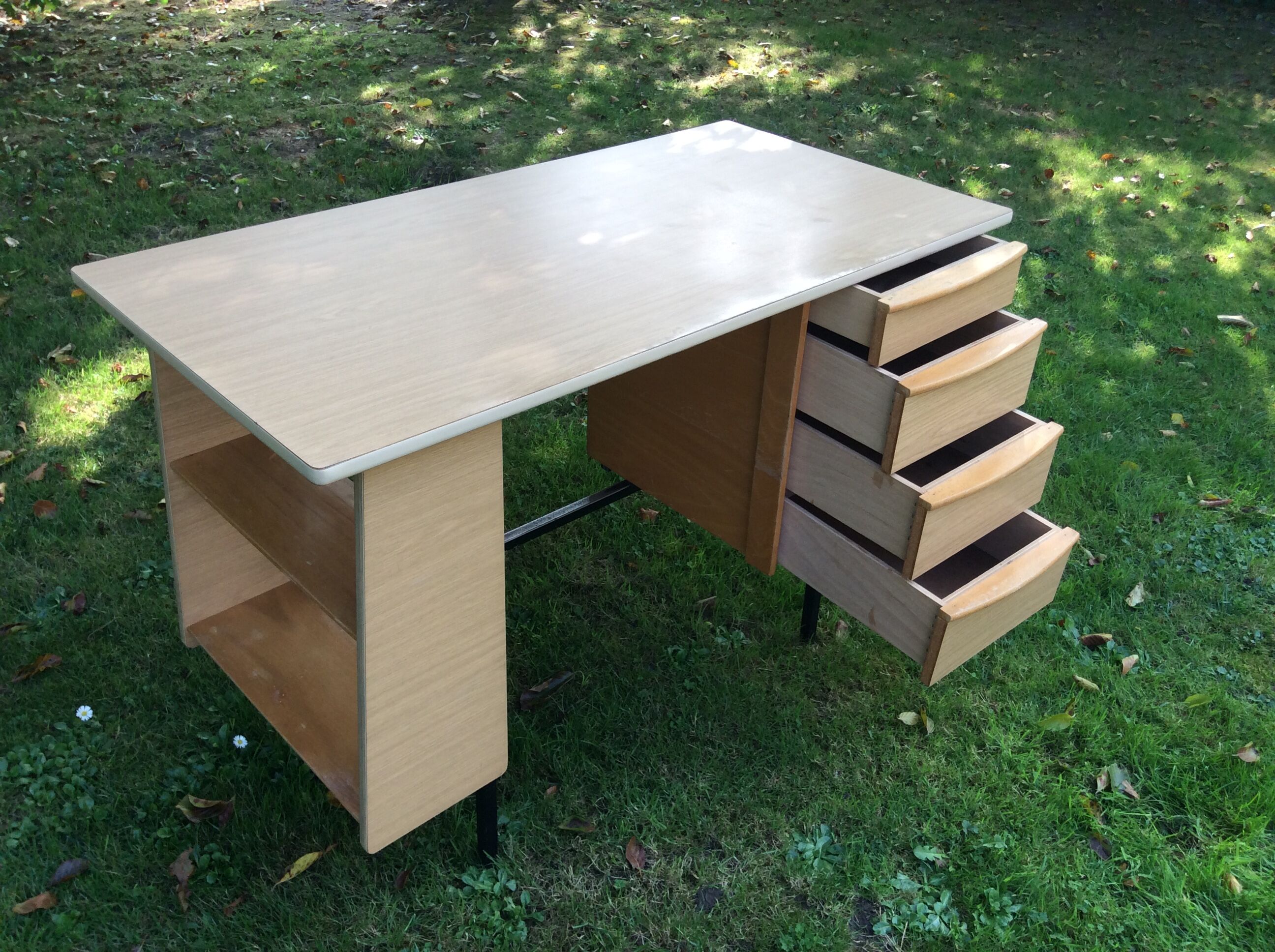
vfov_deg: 44.1
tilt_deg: -34.5
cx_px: 638
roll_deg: -2.9
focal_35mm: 32
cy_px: 476
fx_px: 1177
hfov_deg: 56.9
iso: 32
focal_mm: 3.3
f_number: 2.4
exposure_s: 1/159
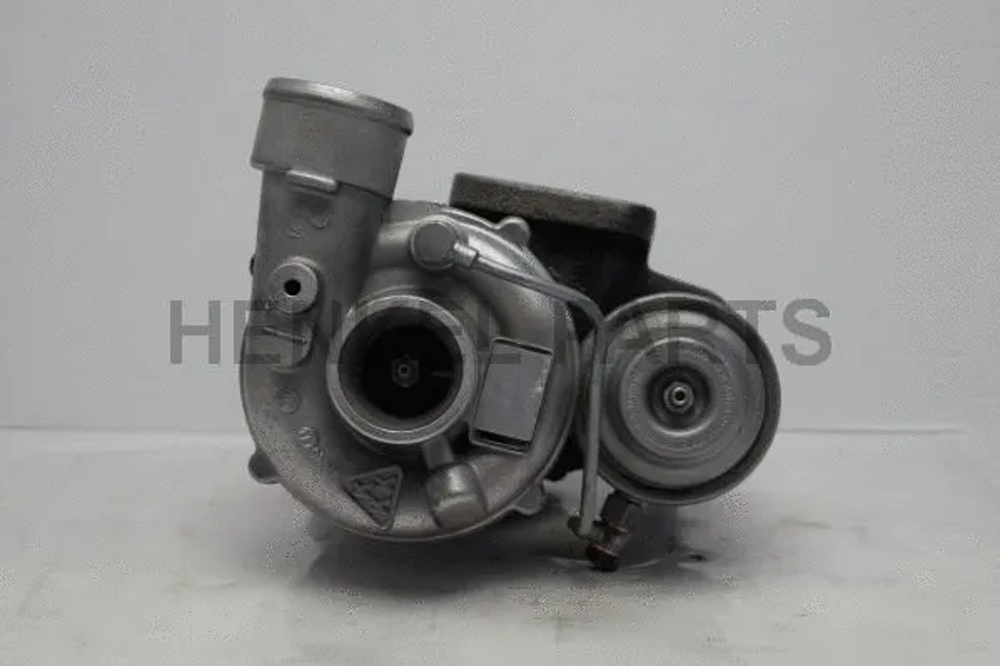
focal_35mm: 82
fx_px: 2291
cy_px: 333
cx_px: 500
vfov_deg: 16.5
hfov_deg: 24.6
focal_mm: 55
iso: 1250
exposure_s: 1/160
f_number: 5.6
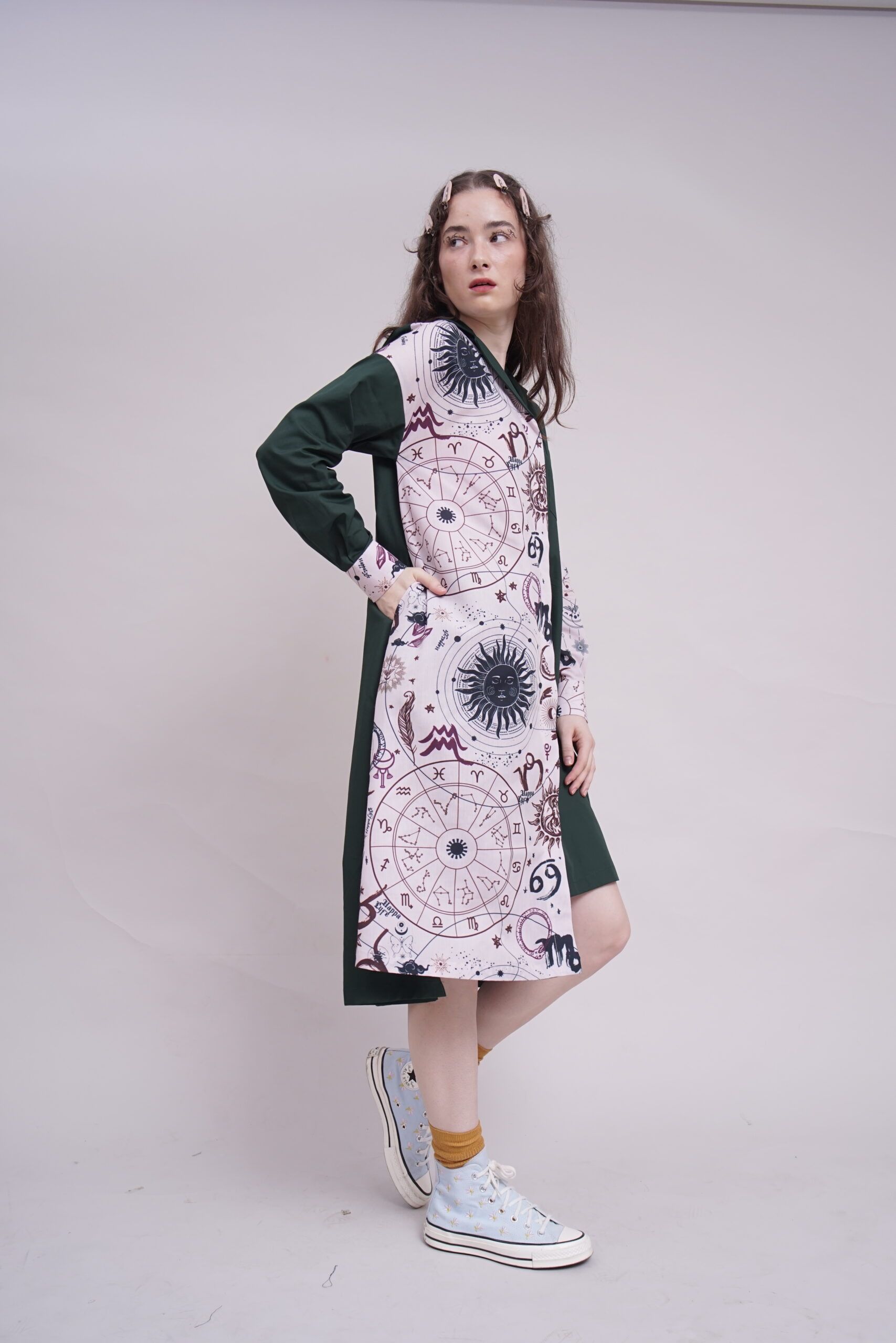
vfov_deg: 54.4
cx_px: 448
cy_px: 672
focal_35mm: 35
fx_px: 1306
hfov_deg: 37.9
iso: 400
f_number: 6.3
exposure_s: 1/100
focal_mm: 35
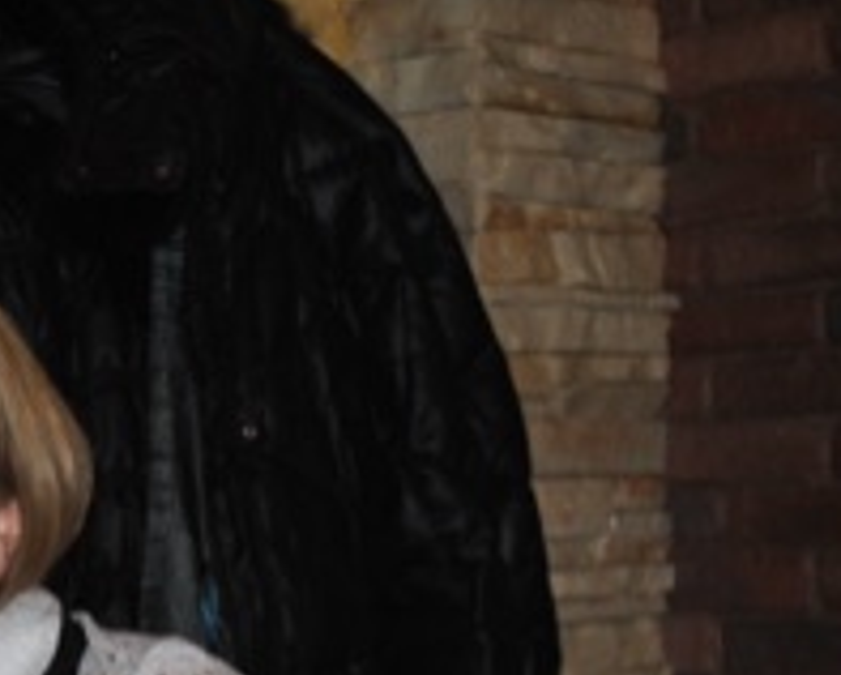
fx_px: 2965
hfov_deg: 15.5
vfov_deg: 12.9
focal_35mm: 119
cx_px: -196
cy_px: 637
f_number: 4.8
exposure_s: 1/60
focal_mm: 32
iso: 200
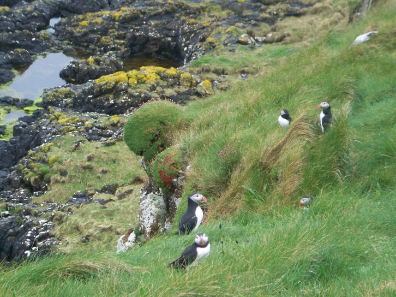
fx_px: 1475
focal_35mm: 129
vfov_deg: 11.5
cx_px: 204
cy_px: 160
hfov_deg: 15.3
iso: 80
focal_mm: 19.2
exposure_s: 1/125
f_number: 4.4
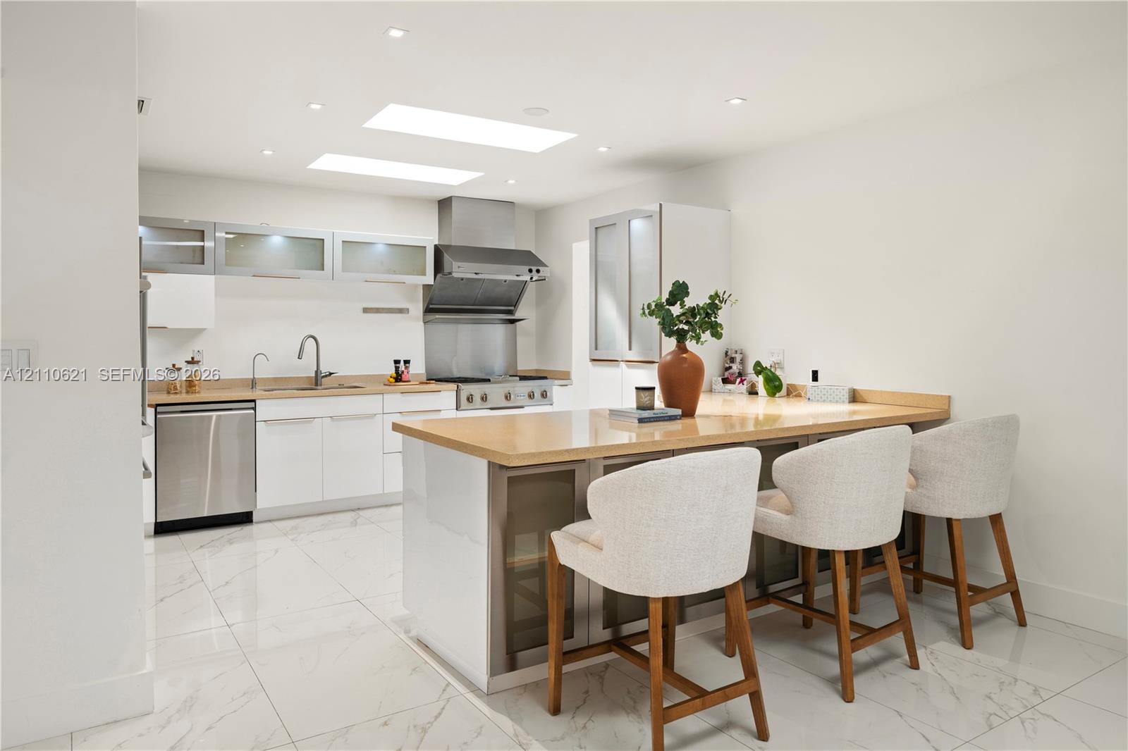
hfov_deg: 73.8
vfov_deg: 53.1
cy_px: 376
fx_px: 752
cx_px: 564
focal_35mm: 24
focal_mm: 24
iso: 640
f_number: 8
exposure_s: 1/13
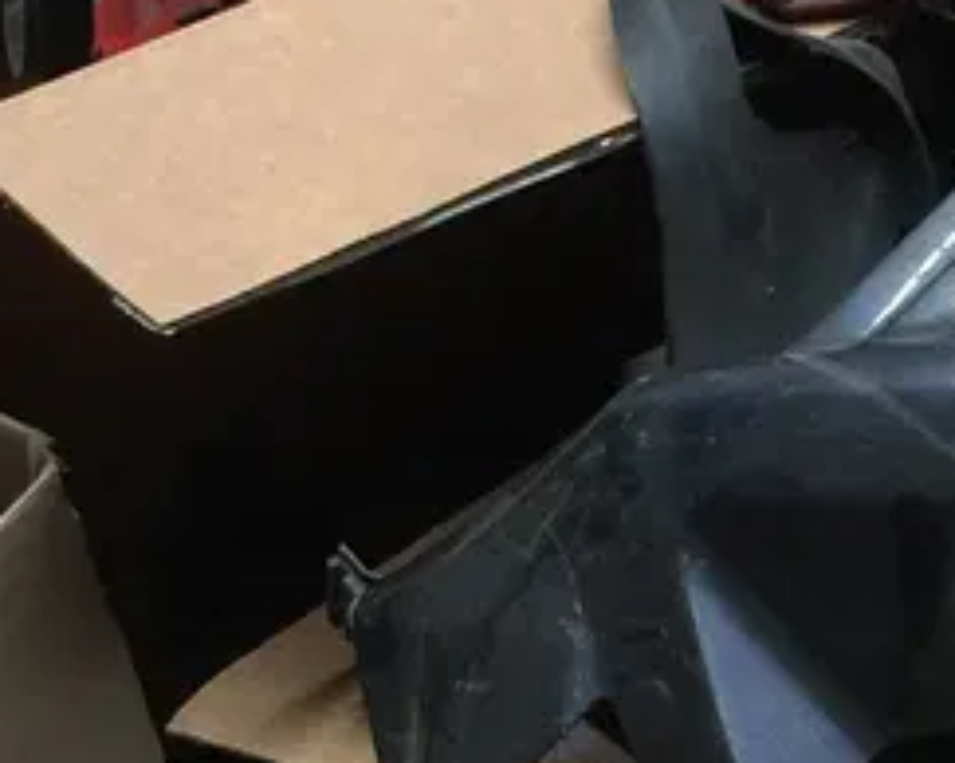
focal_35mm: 140
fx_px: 3954
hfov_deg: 13.7
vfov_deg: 10.9
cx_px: 652
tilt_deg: -49.6
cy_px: 735
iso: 64
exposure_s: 1/15
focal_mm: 4.15
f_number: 2.2
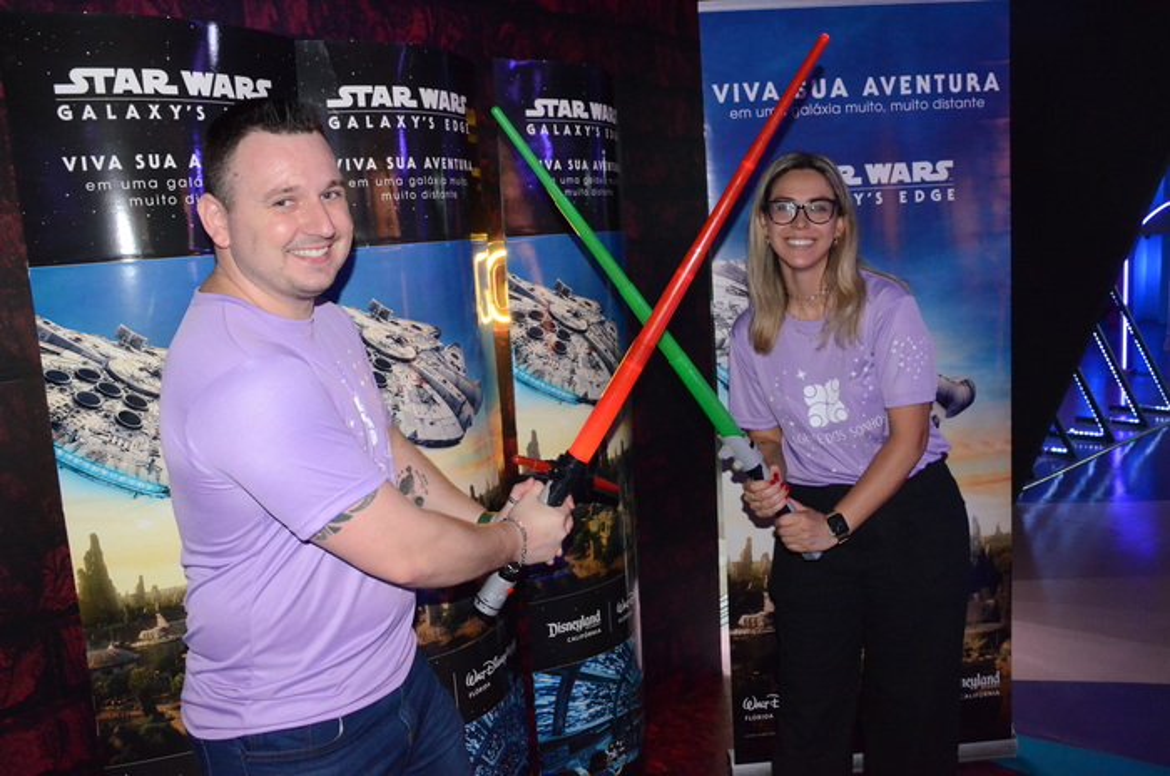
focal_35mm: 30
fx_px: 973
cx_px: 585
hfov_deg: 62.0
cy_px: 388
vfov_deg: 43.4
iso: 4000
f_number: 7.1
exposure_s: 1/60
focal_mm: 20
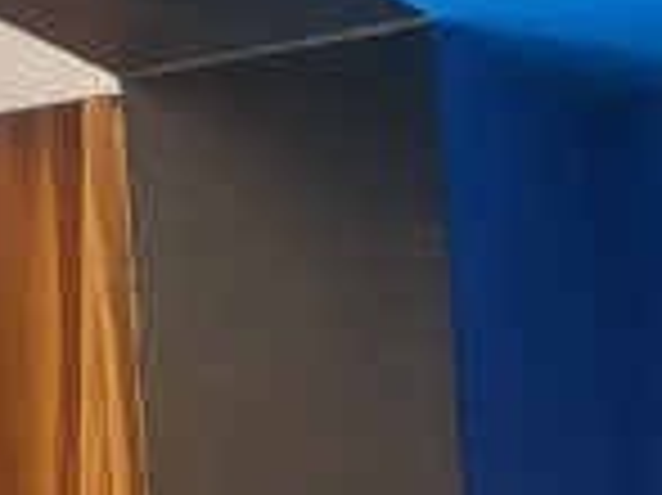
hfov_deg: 10.2
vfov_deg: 7.5
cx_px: 1603
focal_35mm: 167
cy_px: 1624
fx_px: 3191
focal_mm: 5
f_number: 1.8
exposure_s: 1/100
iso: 64
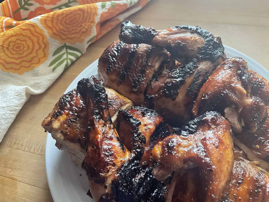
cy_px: 101
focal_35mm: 26
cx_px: 134
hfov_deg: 67.3
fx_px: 202
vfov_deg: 53.1
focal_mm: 4.2
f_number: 1.6
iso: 500
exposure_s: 1/40
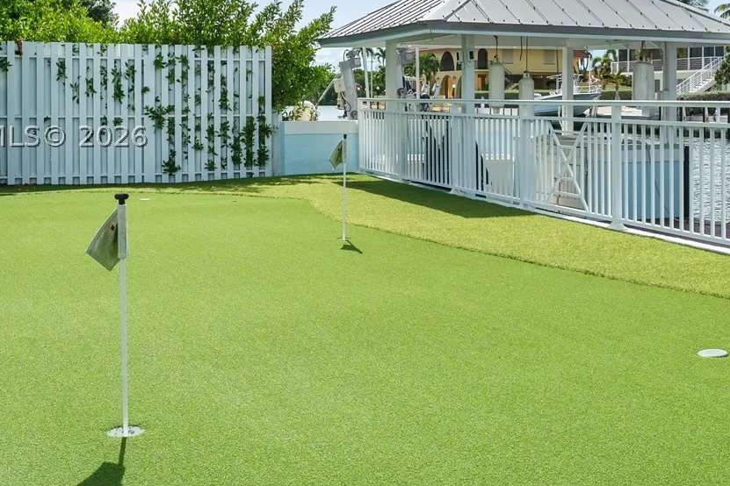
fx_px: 994
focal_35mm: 49
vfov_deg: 27.2
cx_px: 492
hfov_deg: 39.8
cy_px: 135
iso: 100
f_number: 8
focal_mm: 16
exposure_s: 1/500
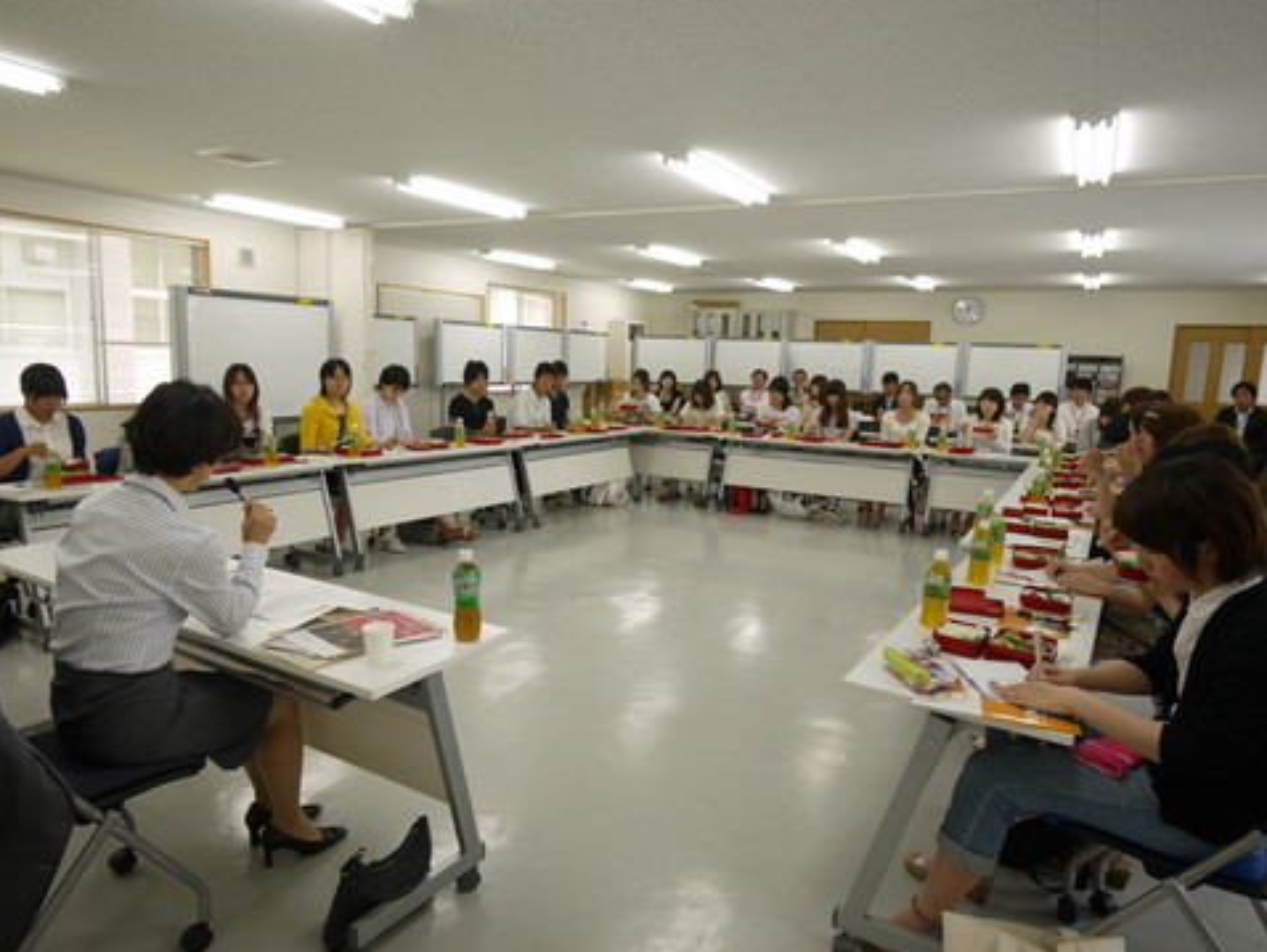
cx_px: 618
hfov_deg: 73.9
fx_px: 842
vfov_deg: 58.9
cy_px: 479
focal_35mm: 23
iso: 100
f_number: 4
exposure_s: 1/30
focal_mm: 11
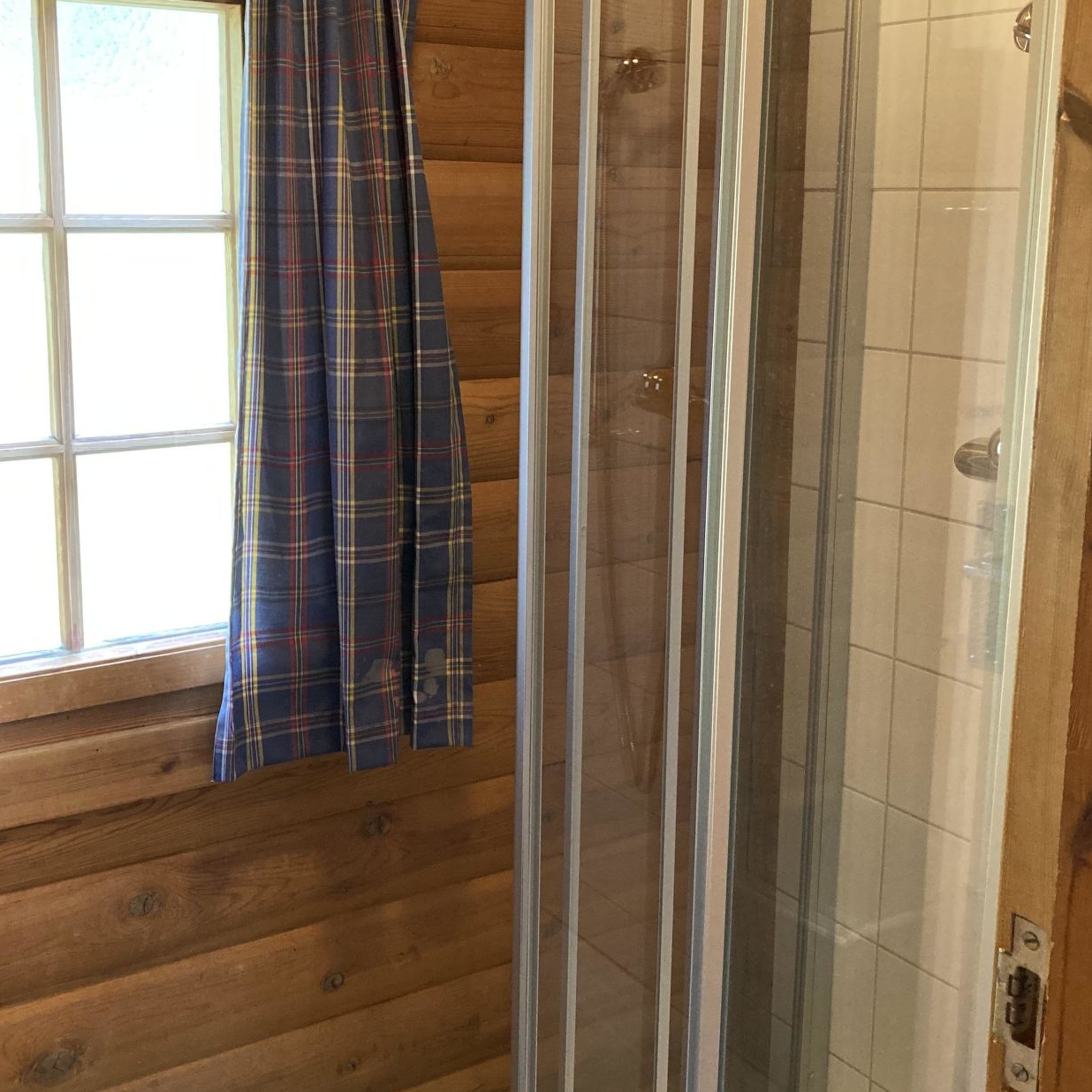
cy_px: 465
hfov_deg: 40.9
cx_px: 497
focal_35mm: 41
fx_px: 1463
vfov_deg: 40.8
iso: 250
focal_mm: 3.99
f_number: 1.8
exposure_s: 1/50
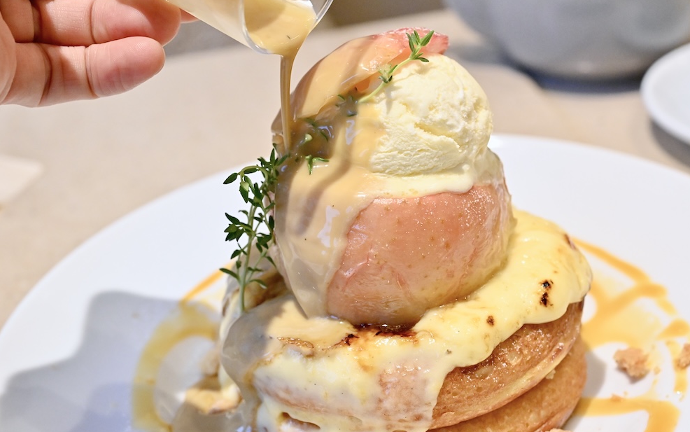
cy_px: 227
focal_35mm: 62
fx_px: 1166
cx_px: 349
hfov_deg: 33.0
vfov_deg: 21.0
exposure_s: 1/400
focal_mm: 60
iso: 6400
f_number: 8
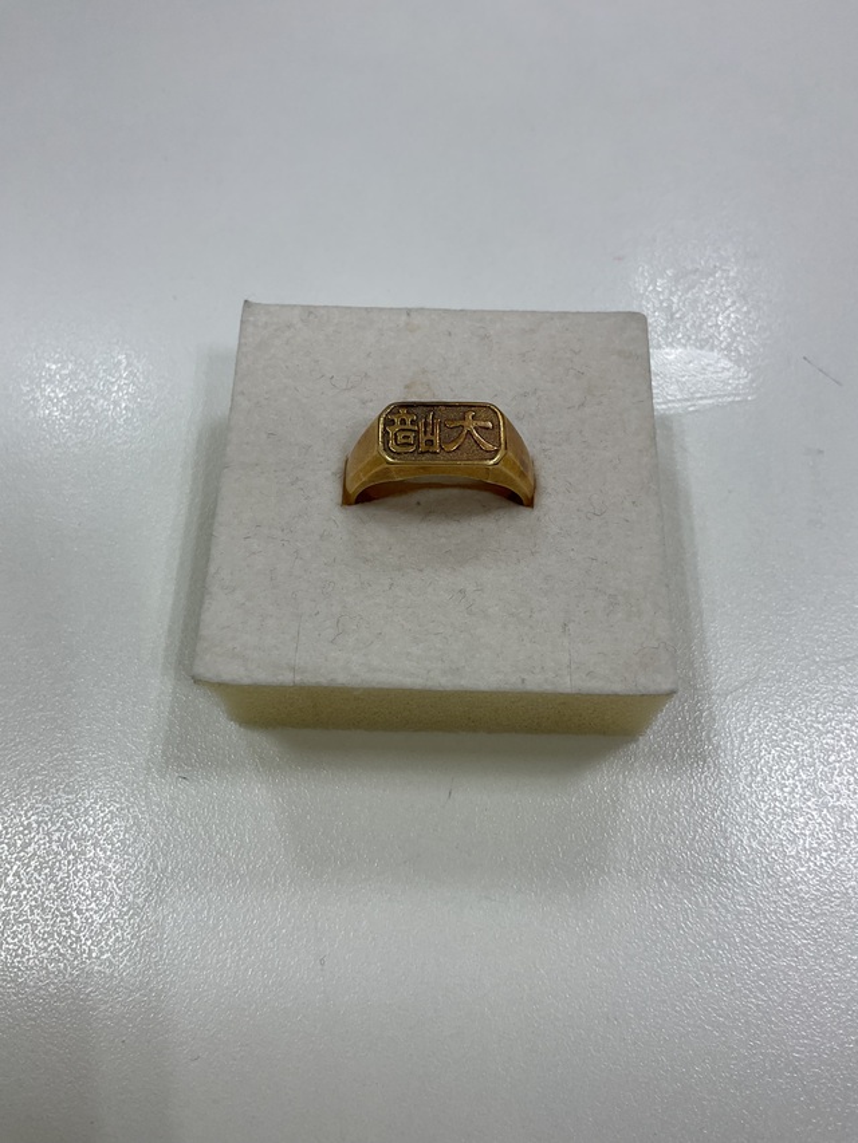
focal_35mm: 29
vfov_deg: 61.7
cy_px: 572
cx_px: 429
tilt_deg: -64.5
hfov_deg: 48.2
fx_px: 958
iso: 16
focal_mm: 3
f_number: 1.8
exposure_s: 1/100
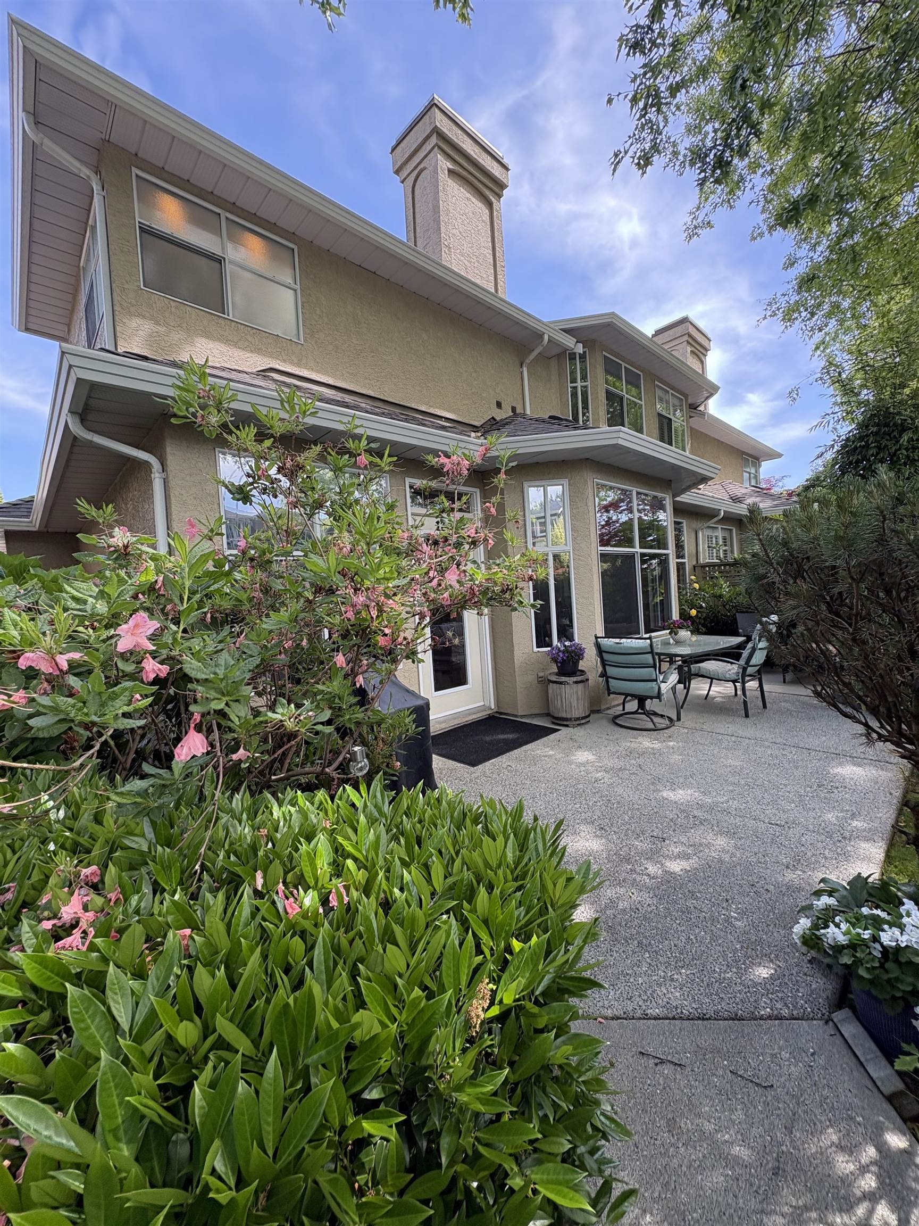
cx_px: 460
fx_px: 496
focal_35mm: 14
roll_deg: +4.0
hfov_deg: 85.7
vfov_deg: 102.1
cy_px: 613
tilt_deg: +0.2
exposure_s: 1/180
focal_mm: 2.22
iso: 64
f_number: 2.2
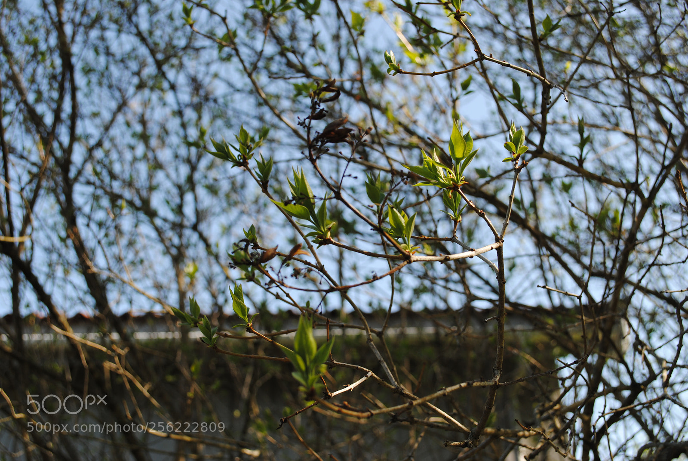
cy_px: 230
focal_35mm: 45
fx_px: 861
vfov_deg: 29.9
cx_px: 344
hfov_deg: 43.6
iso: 100
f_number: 6.3
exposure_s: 1/160
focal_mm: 30
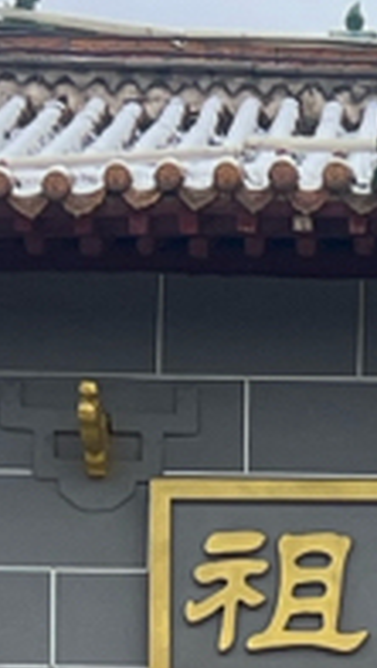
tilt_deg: +8.4
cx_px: 450
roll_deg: -0.8
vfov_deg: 9.2
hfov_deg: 5.6
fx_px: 3834
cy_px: 1421
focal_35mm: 216
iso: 50
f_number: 1.5
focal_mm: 5.7
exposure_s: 1/780
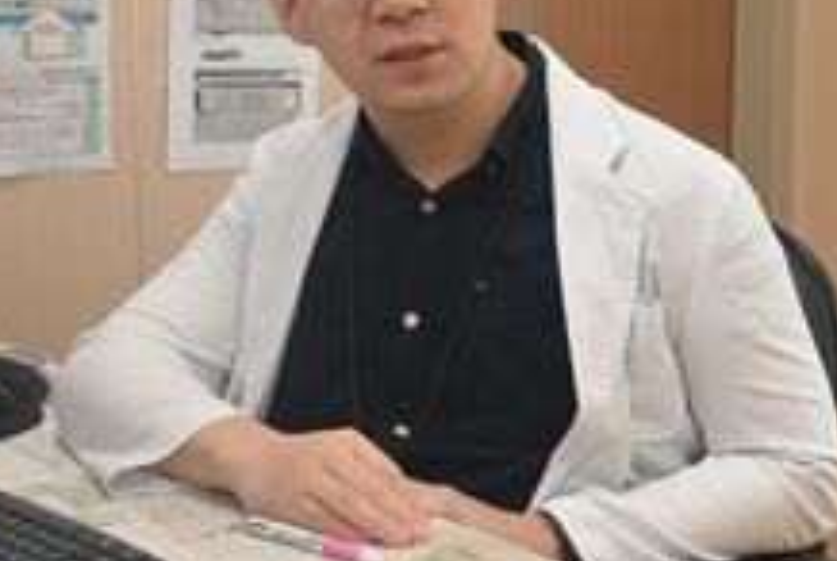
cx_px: 599
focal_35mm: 77
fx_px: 1793
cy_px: 175
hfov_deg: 26.0
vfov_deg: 17.7
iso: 1100
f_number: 4.5
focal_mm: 28
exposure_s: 1/125
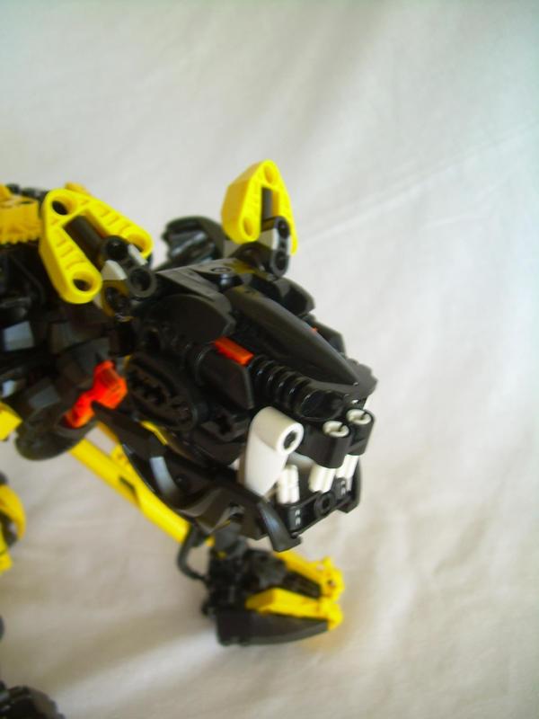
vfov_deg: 49.0
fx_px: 789
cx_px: 270
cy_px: 360
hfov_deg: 37.7
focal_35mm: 38
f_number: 2.8
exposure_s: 1/12.3
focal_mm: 6.3
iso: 50
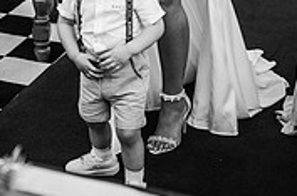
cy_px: -124
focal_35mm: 115
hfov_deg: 17.7
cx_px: 50
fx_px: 946
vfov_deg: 11.2
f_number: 1.8
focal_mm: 35
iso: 900
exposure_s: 1/200
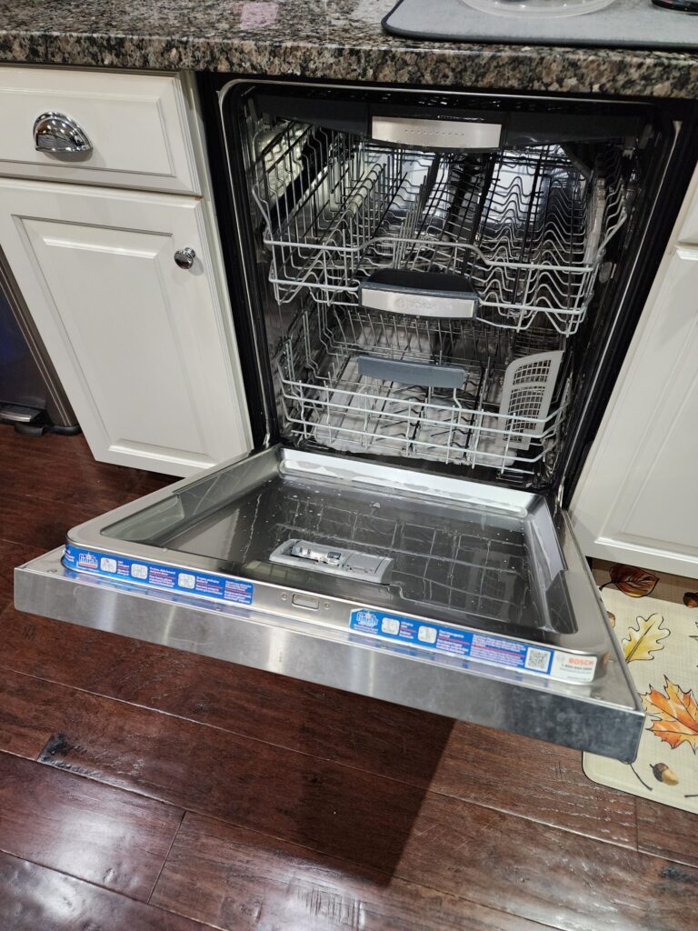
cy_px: 466
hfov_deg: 58.9
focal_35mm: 23
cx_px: 349
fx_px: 618
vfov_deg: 73.9
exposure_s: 1/120
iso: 640
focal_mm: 6.4
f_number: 1.8
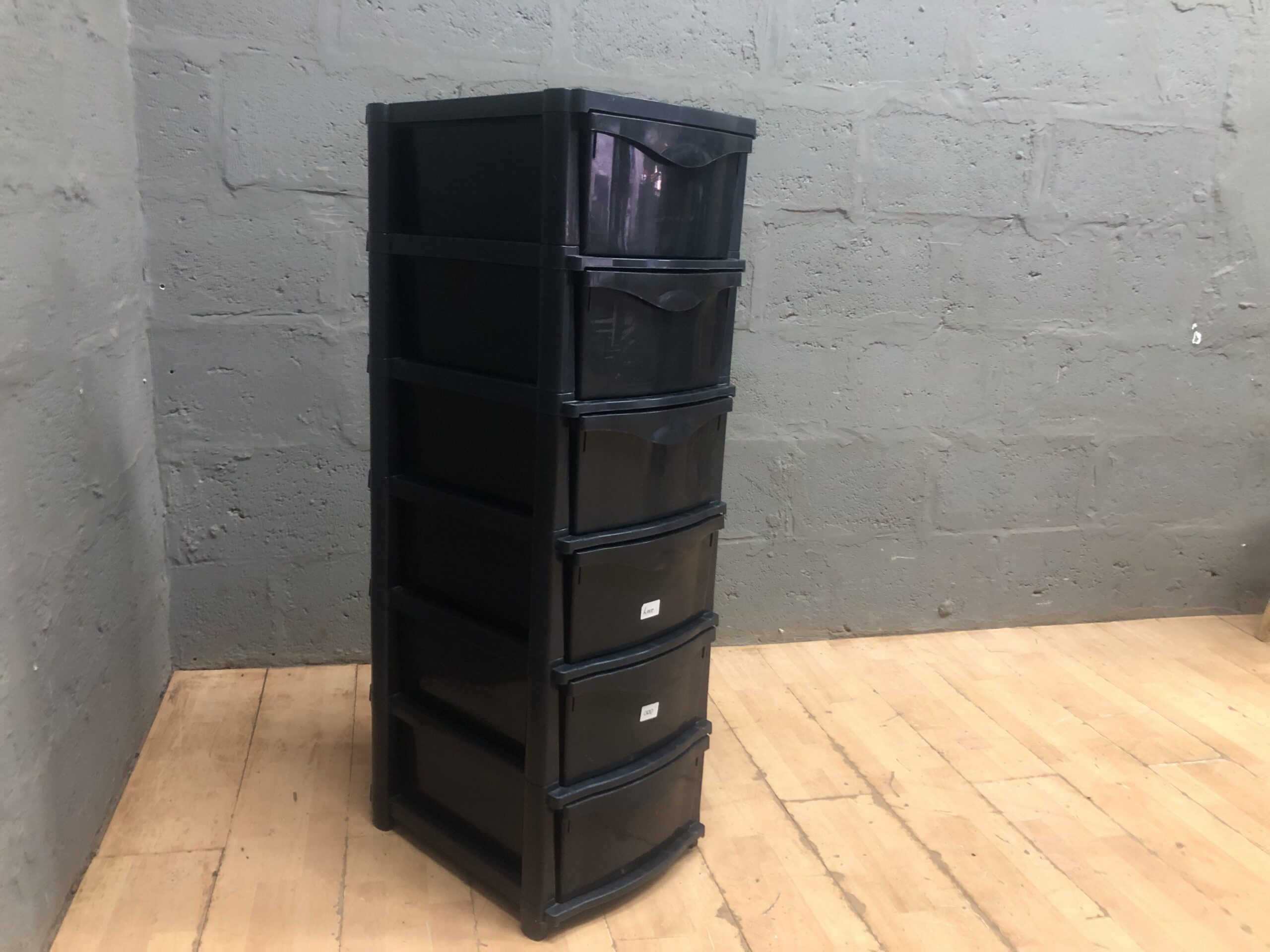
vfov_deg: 49.7
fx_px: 1027
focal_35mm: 28
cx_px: 635
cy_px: 476
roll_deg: -2.3
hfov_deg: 63.4
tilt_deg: -12.4
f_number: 1.8
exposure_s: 1/9
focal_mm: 3.99
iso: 100
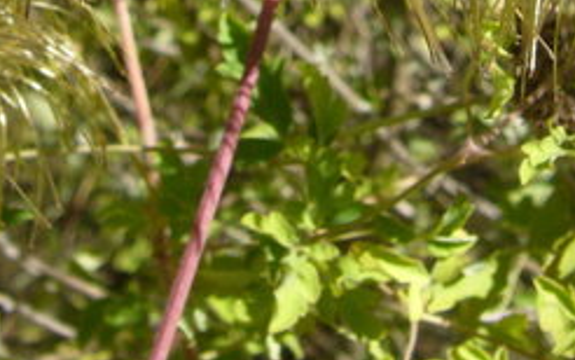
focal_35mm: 103
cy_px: -173
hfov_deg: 20.2
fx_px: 1615
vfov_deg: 12.2
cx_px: 254
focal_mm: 5.8
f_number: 5.6
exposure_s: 1/250
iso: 80
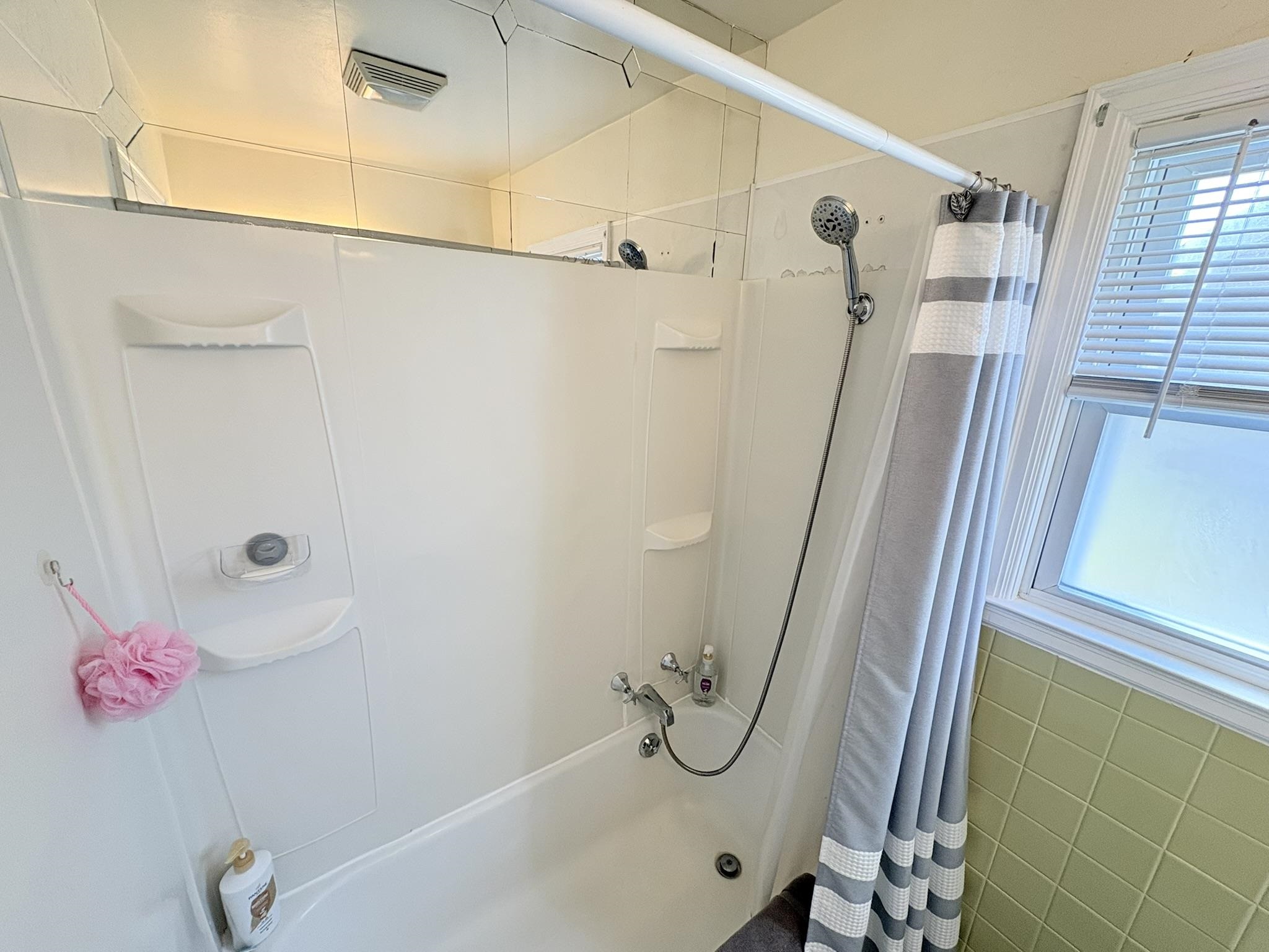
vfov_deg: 85.7
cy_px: 476
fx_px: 513
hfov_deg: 102.1
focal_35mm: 14
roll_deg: -1.7
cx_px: 634
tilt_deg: -15.9
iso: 200
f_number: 2.2
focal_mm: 2.22
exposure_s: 1/120
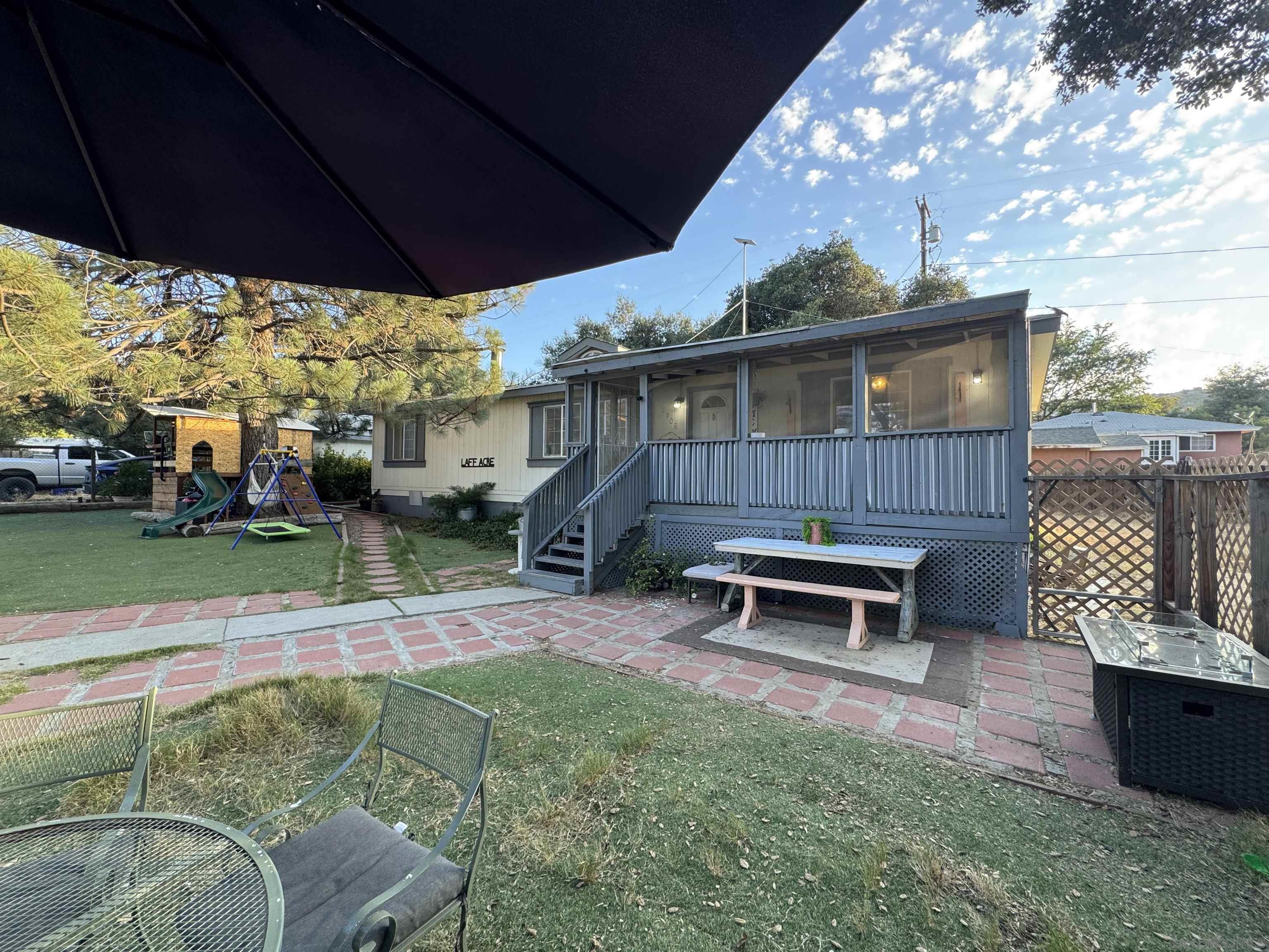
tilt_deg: +0.2
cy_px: 476
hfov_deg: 102.1
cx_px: 634
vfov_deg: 85.7
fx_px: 513
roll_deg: -0.8
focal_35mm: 14
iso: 64
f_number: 2.2
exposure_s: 1/99
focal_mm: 2.22
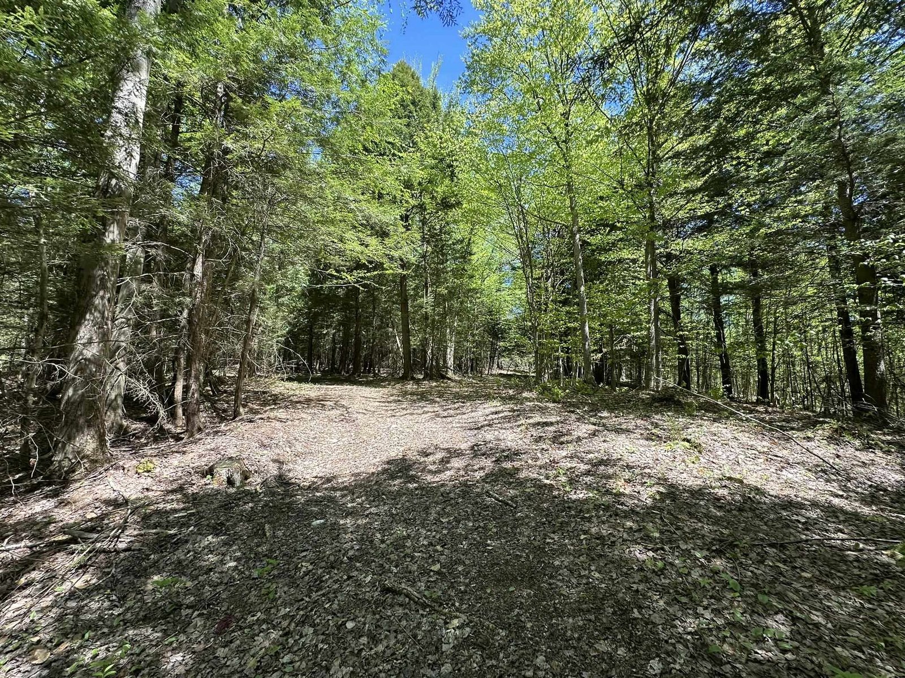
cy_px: 339
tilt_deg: +6.5
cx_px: 452
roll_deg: -0.3
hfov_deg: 102.1
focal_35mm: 14
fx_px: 366
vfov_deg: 85.7
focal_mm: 2.22
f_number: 2.2
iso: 40
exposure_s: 1/313
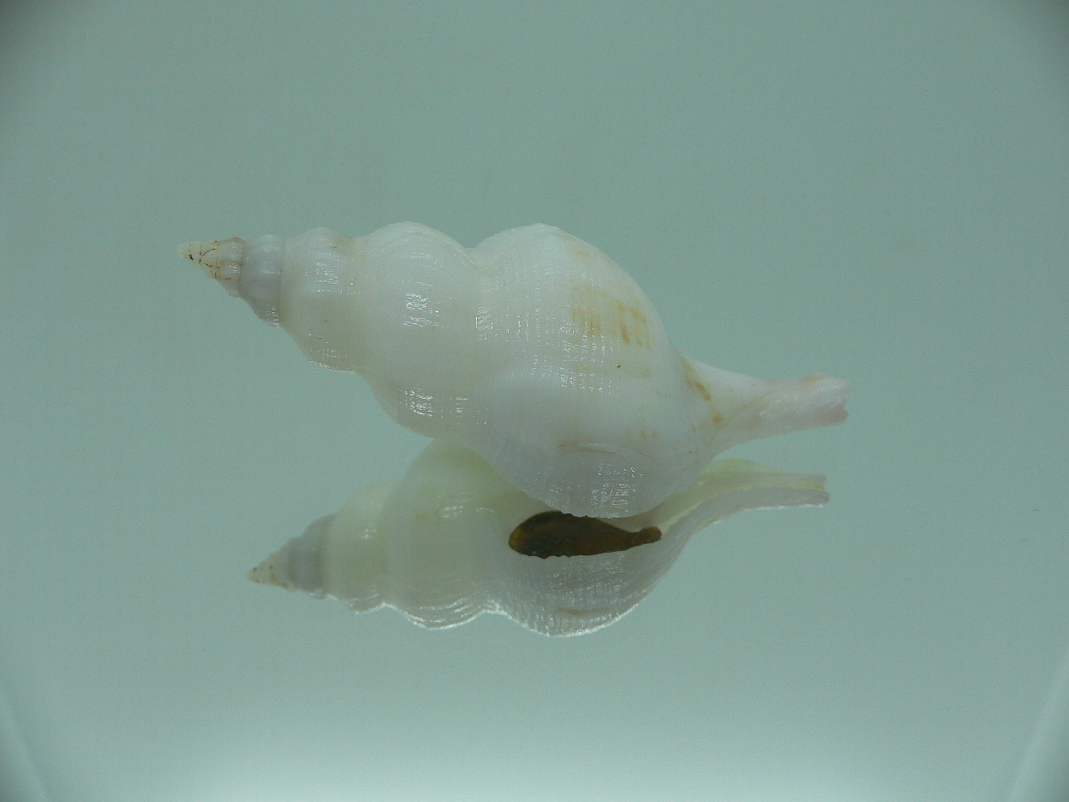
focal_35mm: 35
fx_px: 1081
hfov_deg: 52.6
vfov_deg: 40.7
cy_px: 401
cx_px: 534
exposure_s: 1/80
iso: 80
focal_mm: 4.6
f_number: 2.8
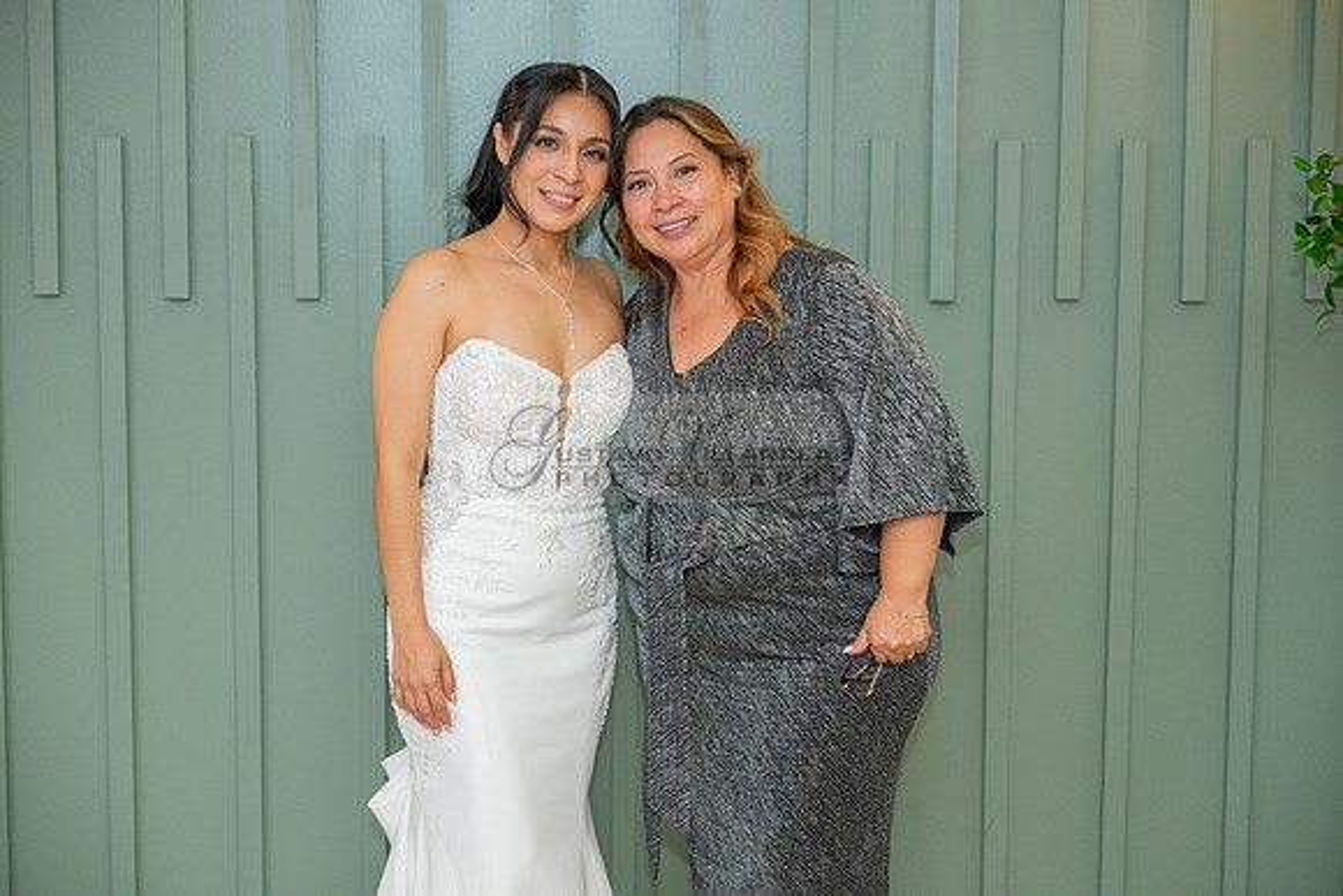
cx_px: 672
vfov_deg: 19.5
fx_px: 2612
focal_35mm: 70
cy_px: 448
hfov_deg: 28.8
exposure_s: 1/200
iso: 2000
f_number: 3.2
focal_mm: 70
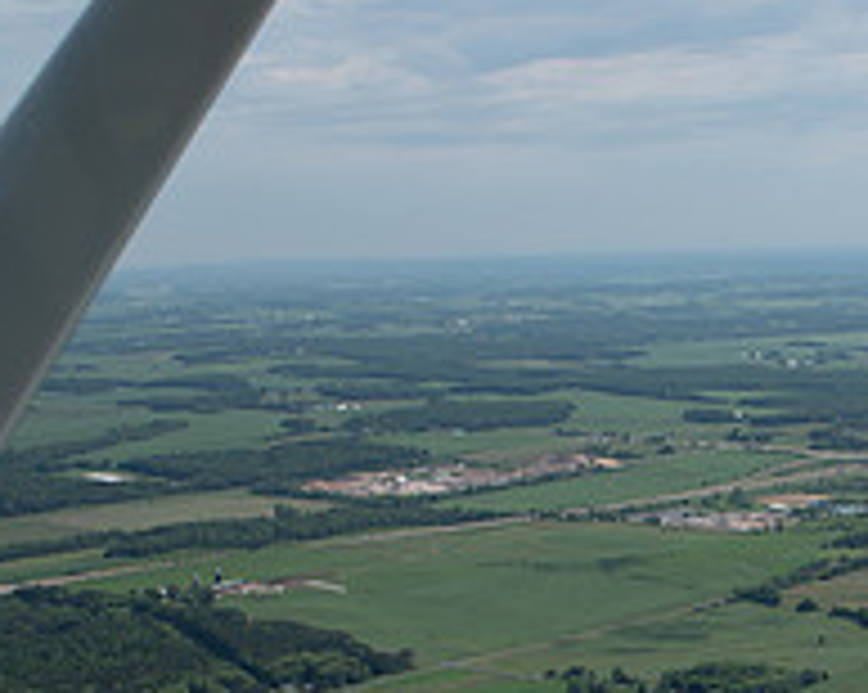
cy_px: 745
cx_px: 1097
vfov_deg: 18.7
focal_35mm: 79
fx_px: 2027
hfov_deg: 22.0
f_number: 9
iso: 500
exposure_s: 1/2000
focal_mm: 24
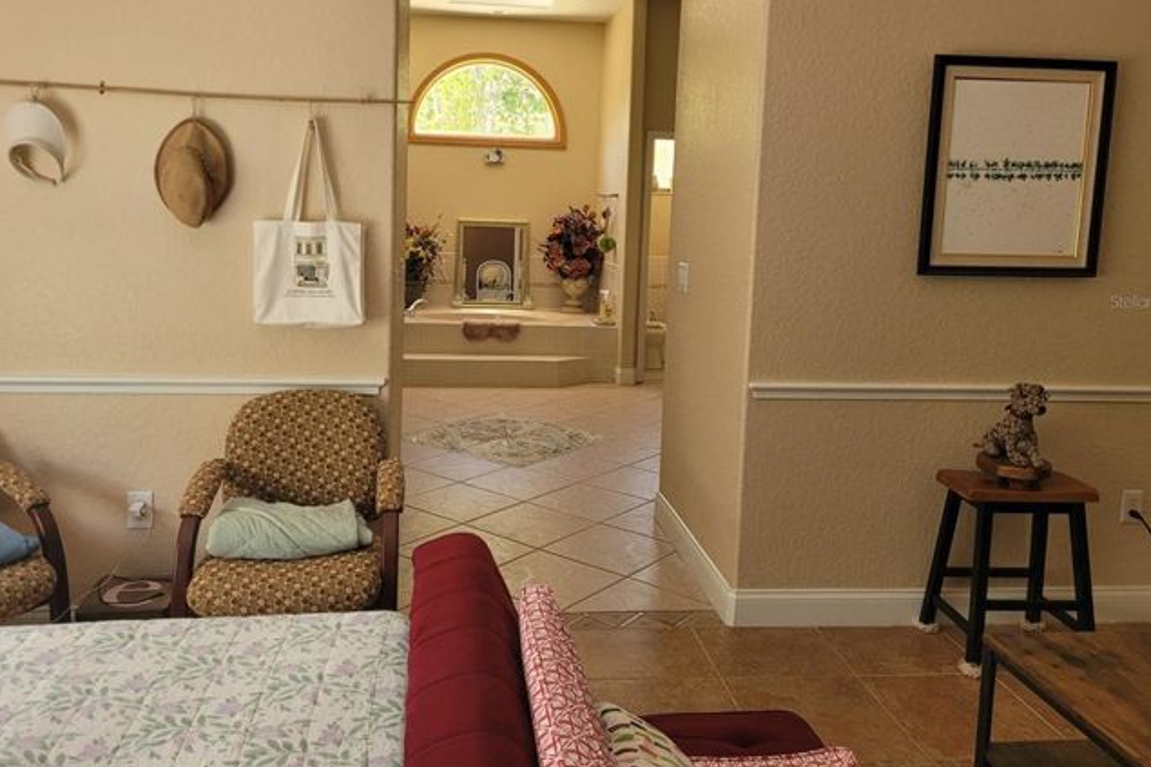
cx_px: 546
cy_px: 301
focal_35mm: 30
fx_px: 959
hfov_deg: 61.9
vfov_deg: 43.3
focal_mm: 5.4
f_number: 1.8
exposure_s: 1/120
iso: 200
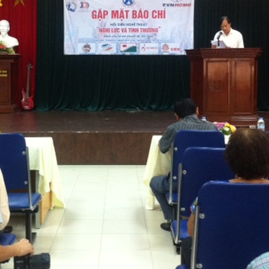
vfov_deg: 28.0
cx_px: 105
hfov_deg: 28.1
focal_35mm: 61
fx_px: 536
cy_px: 94
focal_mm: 3.85
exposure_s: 1/15
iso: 320
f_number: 2.8
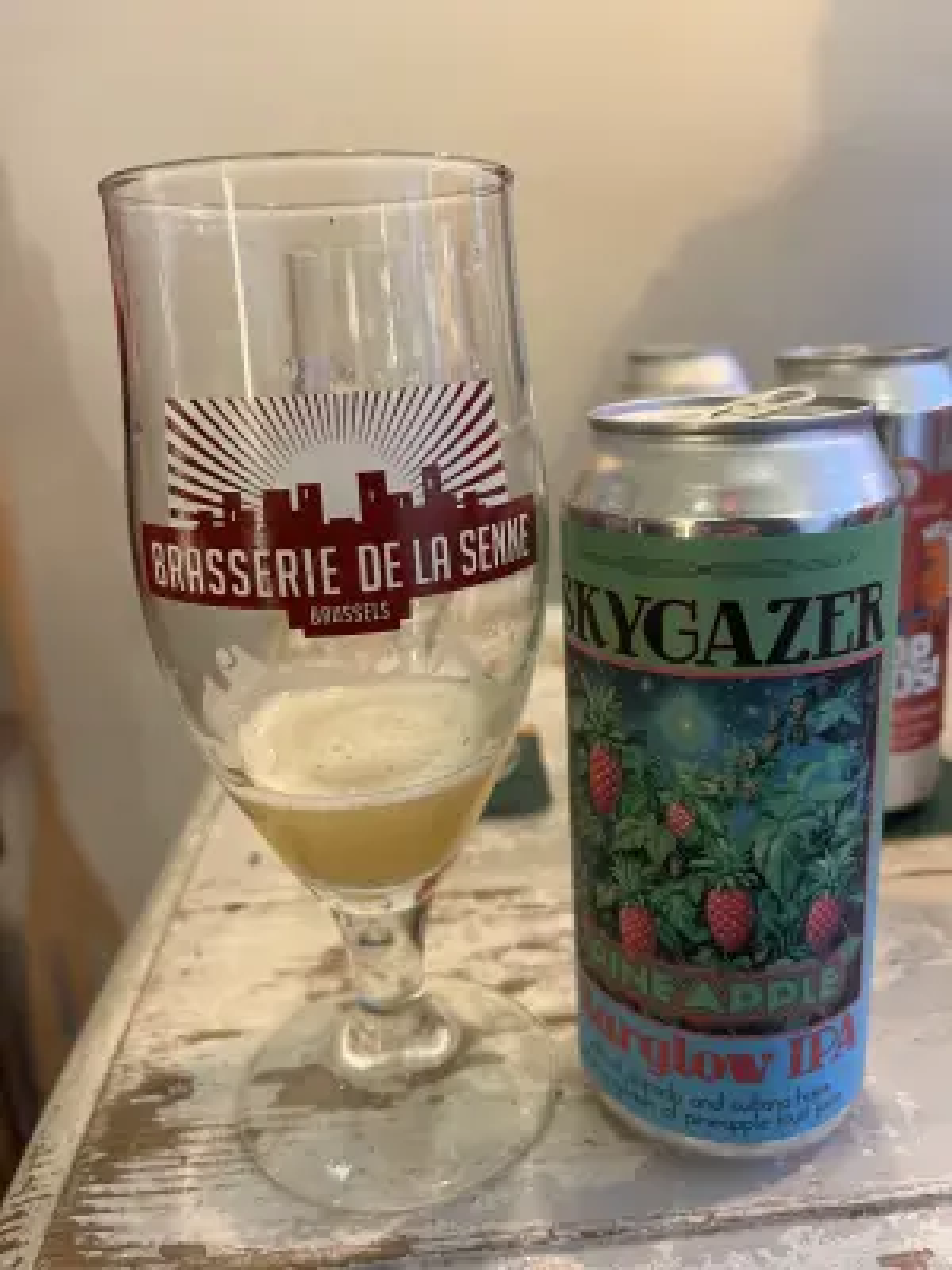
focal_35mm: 26
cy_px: 635
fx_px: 953
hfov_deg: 53.1
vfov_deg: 67.3
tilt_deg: -18.2
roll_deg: +4.8
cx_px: 476
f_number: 1.6
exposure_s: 1/50
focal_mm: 5.1
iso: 250
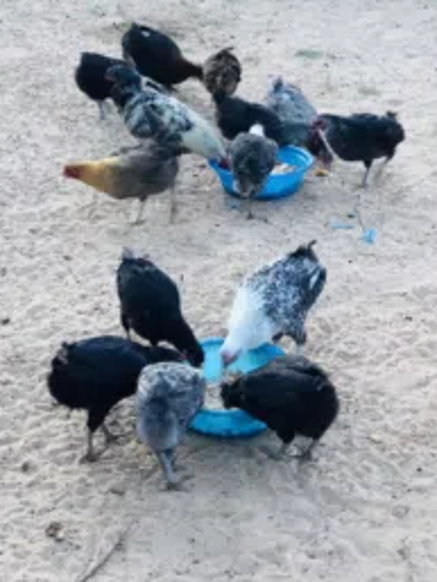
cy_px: 247
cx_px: 226
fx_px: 1362
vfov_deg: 24.1
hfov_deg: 18.2
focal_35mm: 81
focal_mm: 6
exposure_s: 1/10
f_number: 2.4
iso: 160
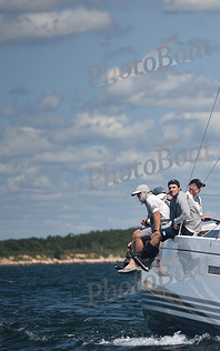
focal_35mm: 374
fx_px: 3581
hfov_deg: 3.5
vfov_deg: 5.6
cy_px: 204
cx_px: 301
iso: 250
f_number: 4
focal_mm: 200
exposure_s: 1/2000
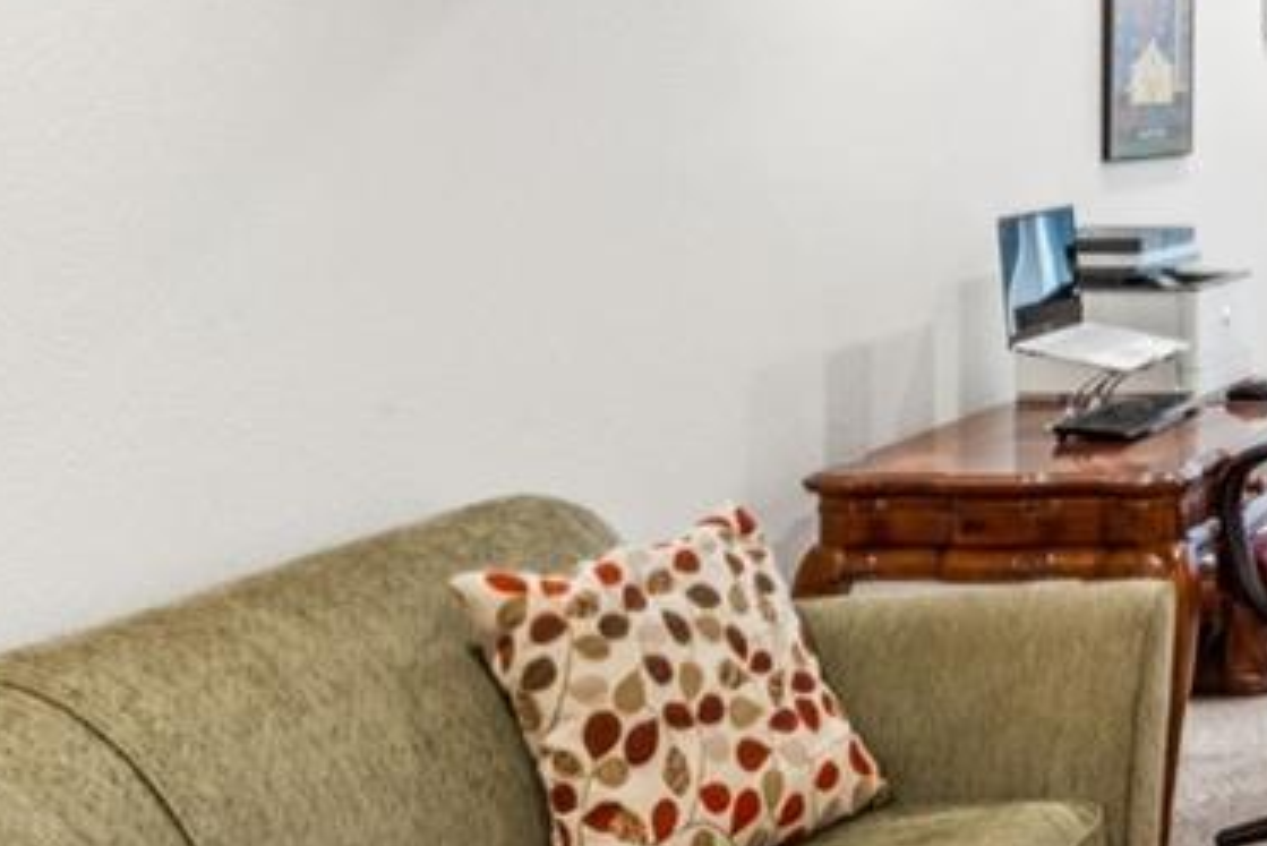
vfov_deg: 21.9
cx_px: 2507
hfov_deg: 19.5
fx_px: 2112
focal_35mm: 60
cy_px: 27
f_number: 22
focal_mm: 14
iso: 125
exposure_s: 1/1.25
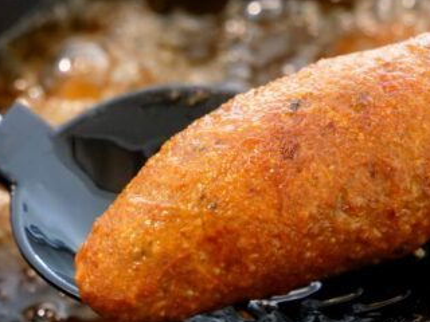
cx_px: 308
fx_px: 1988
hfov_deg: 12.3
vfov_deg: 9.3
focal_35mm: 160
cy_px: 157
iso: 3200
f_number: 3.9
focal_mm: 40
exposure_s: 1/60
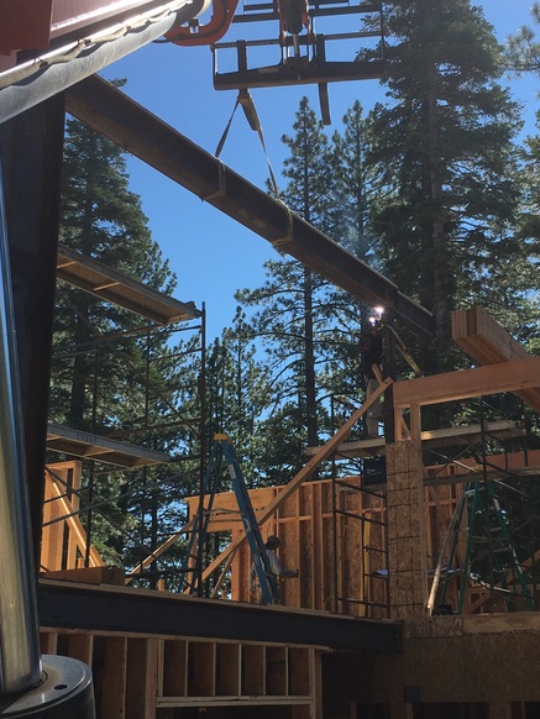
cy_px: 385
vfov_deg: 37.5
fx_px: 1060
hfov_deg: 28.5
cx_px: 318
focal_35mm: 51
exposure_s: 1/1326
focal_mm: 4.15
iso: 25
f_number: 2.2
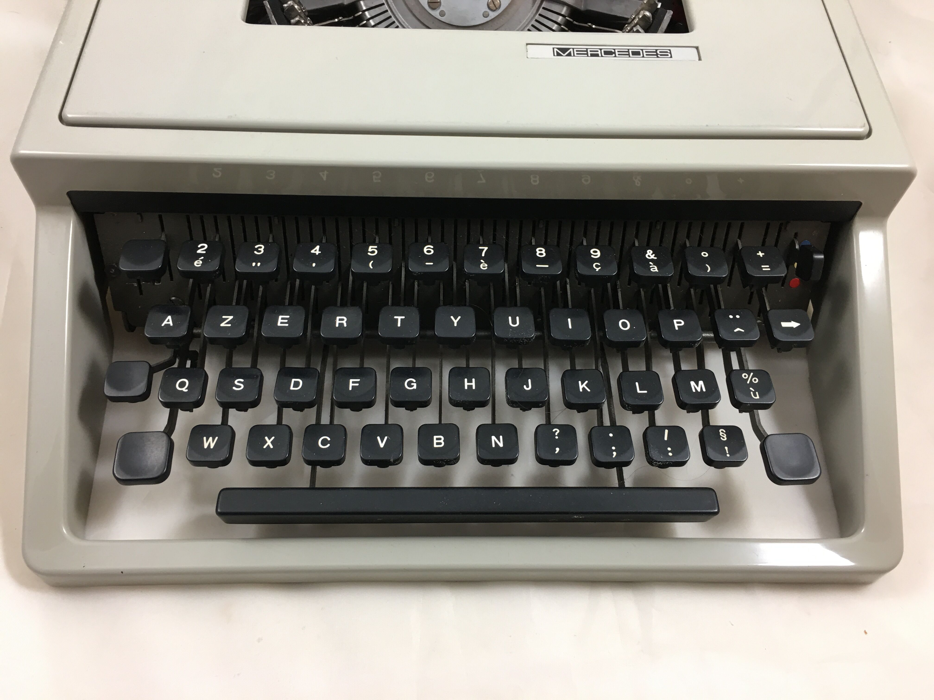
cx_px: 467
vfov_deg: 48.2
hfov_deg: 61.7
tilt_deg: -58.0
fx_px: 782
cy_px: 350
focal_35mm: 29
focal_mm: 4.15
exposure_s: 1/17
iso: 32
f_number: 2.2
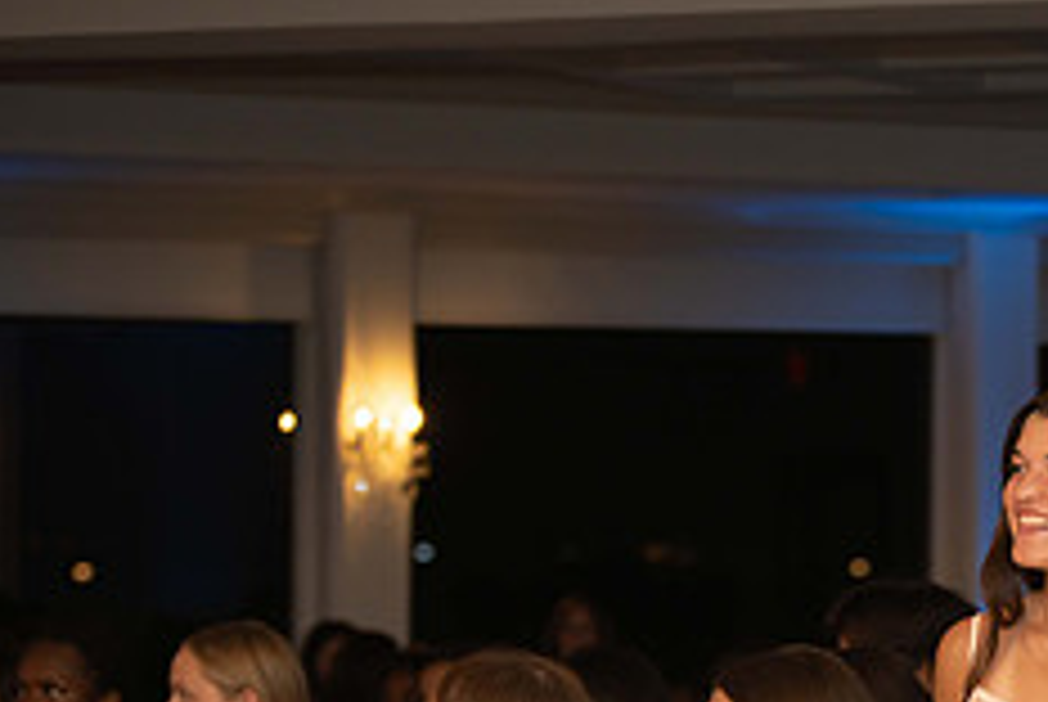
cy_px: 749
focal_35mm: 174
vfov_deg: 7.9
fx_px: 5072
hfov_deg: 11.6
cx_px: 1102
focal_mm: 70
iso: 800
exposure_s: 1/125
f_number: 2.8
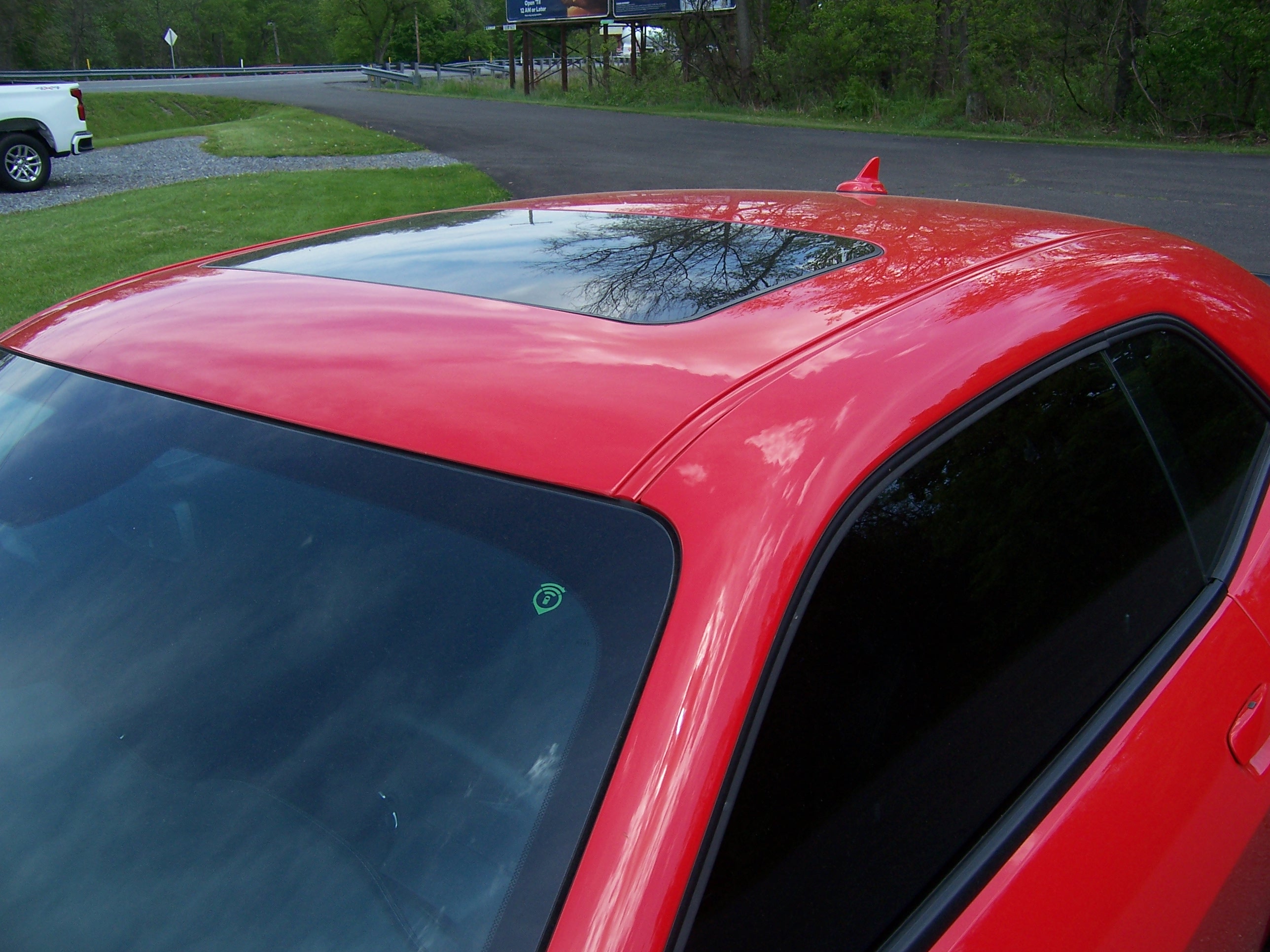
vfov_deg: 42.9
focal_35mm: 33
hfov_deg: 55.4
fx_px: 1211
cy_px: 476
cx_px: 635
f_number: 3.4
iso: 80
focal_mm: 5.5
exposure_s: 1/500
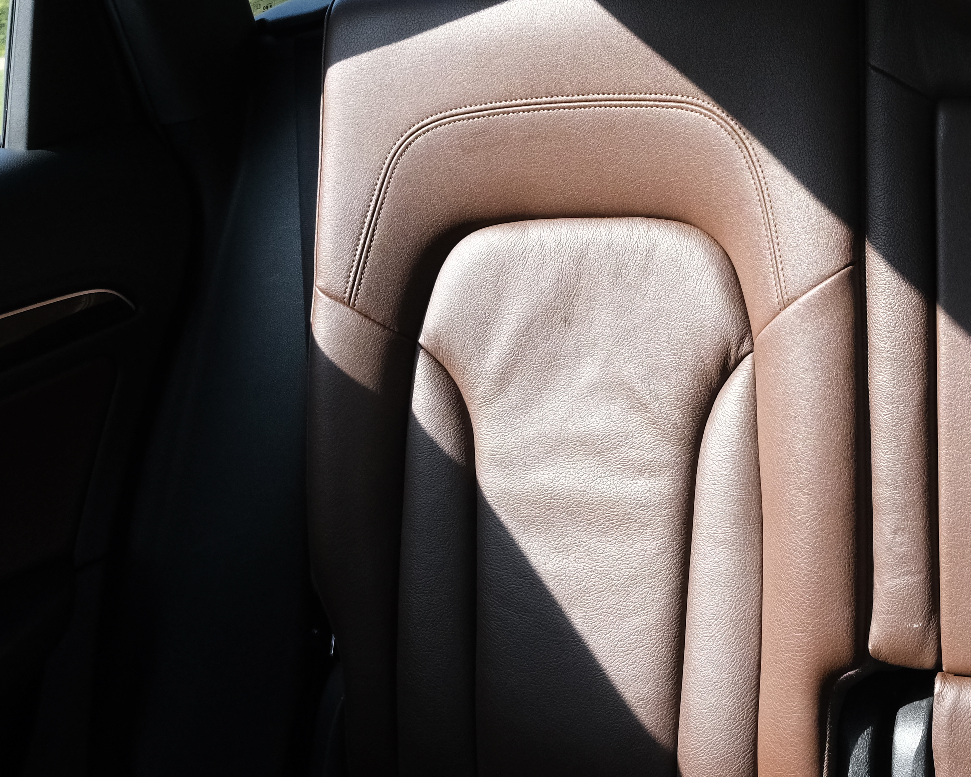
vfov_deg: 29.8
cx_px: 766
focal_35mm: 50
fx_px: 1437
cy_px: 200
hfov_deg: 36.2
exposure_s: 1/250
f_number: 7.1
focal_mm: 16
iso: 2000
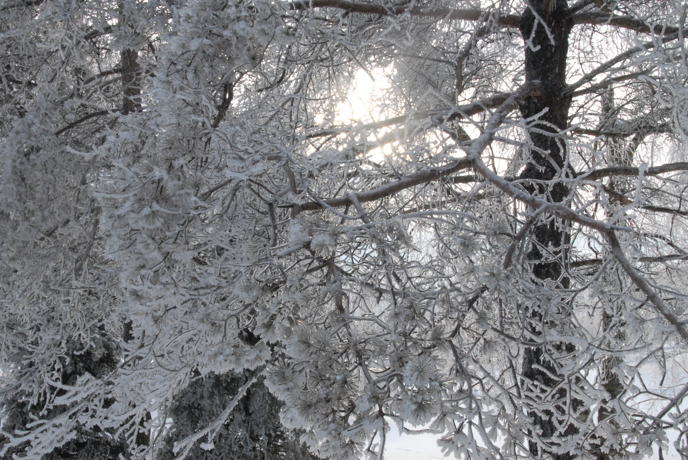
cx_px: 344
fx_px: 832
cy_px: 230
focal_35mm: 44
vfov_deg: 30.9
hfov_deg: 44.9
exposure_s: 1/90
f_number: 27
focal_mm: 29
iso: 1600
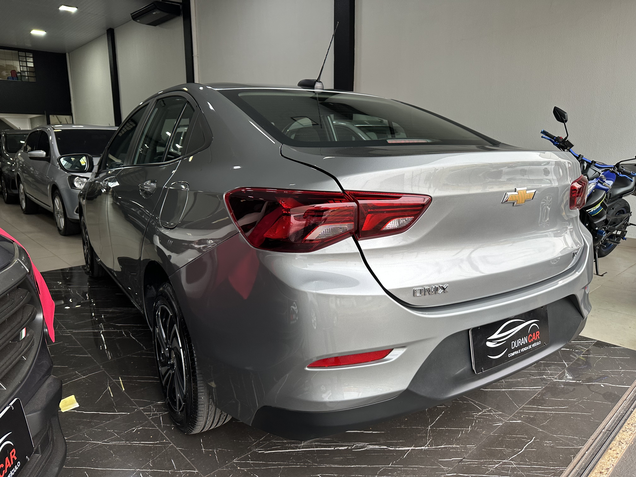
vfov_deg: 56.8
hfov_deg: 71.6
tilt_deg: -11.3
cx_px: 318
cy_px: 238
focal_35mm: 24
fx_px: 441
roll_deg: -0.6
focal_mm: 6.86
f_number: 1.78
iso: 125
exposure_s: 1/60
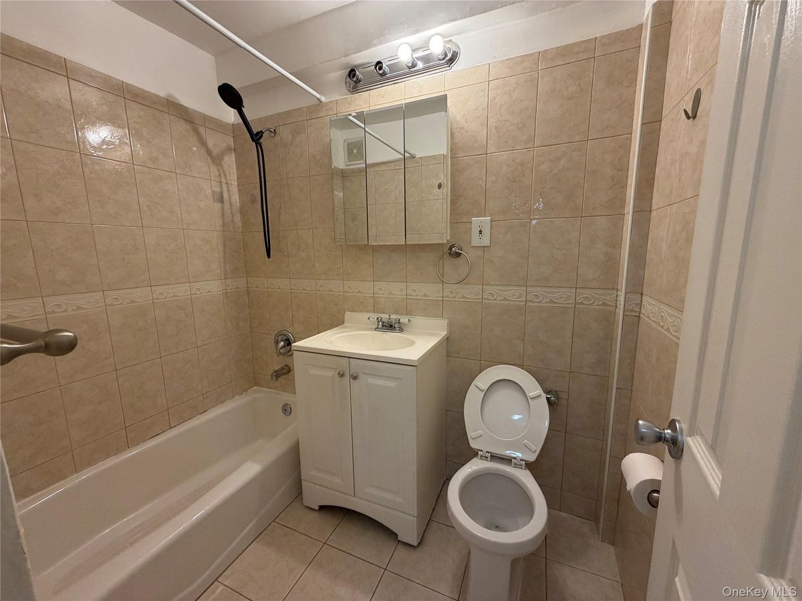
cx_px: 401
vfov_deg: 85.7
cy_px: 300
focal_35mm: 14
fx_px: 324
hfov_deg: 102.1
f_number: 2.2
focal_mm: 2.22
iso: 250
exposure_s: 1/120
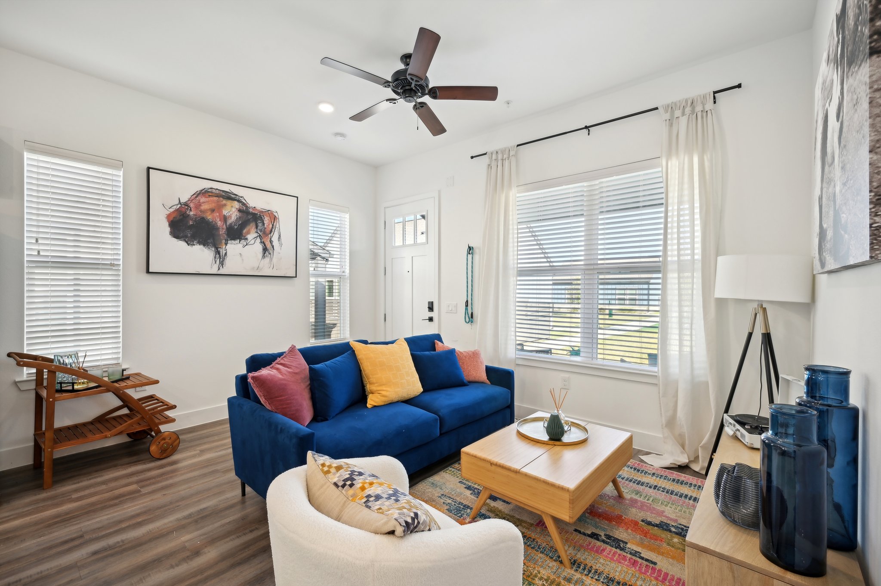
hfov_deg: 98.6
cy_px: 293
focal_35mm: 16
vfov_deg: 75.4
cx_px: 440
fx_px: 379
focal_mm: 15.5
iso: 100
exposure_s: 1/5
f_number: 9
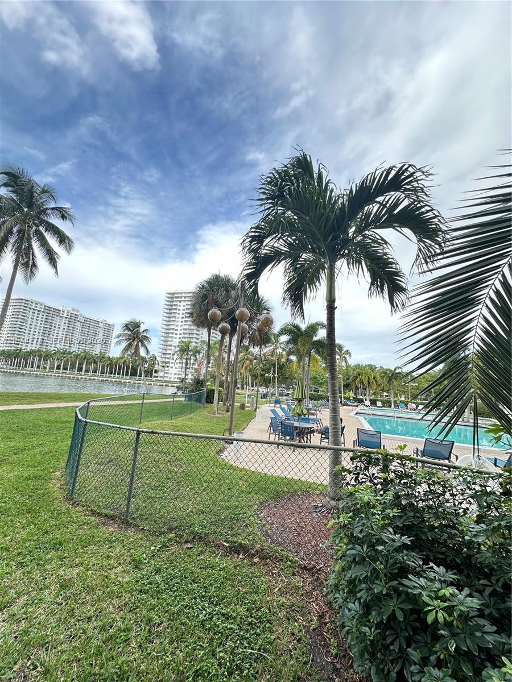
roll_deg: -5.0
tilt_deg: +9.9
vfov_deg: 102.1
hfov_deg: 85.7
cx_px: 256
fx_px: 276
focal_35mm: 14
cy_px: 341
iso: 40
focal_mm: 2.22
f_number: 2.2
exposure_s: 1/329
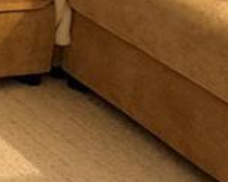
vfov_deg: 8.7
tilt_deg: -8.3
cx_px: -475
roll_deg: -1.5
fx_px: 1058
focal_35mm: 157
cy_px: -289
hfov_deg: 9.4
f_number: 1.78
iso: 400
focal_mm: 6.76
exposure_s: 1/60
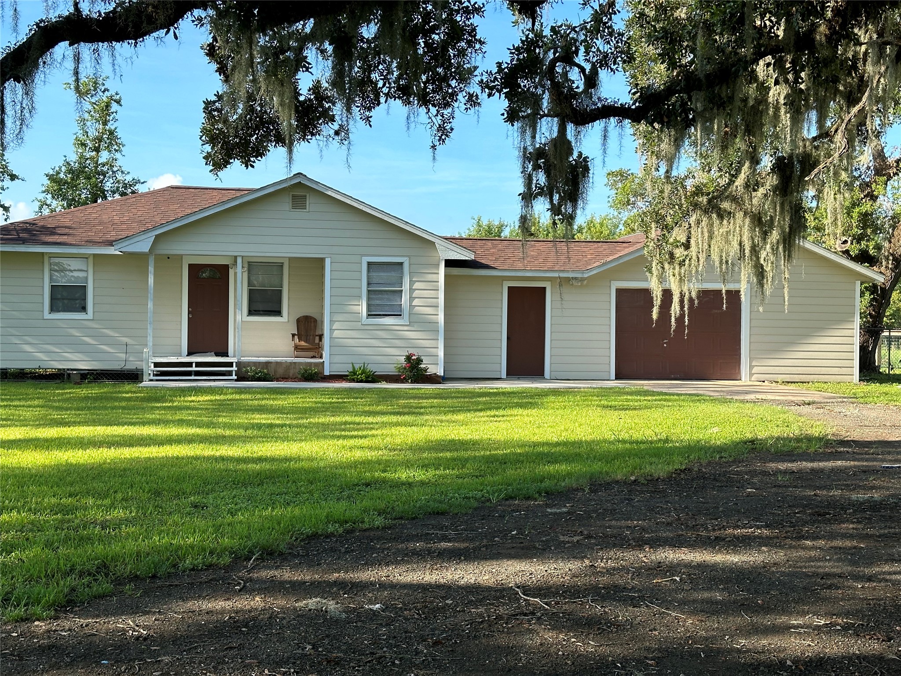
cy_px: 338
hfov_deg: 39.7
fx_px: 1249
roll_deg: -0.9
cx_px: 450
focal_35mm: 48
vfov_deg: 30.3
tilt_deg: -0.4
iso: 64
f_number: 1.78
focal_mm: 6.86
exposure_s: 1/1185
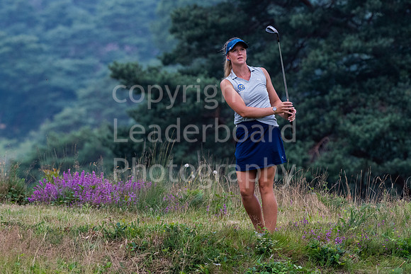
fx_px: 4967
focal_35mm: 435
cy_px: 137
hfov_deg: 4.7
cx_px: 206
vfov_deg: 3.2
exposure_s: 1/1250
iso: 1250
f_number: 6.3
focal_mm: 290
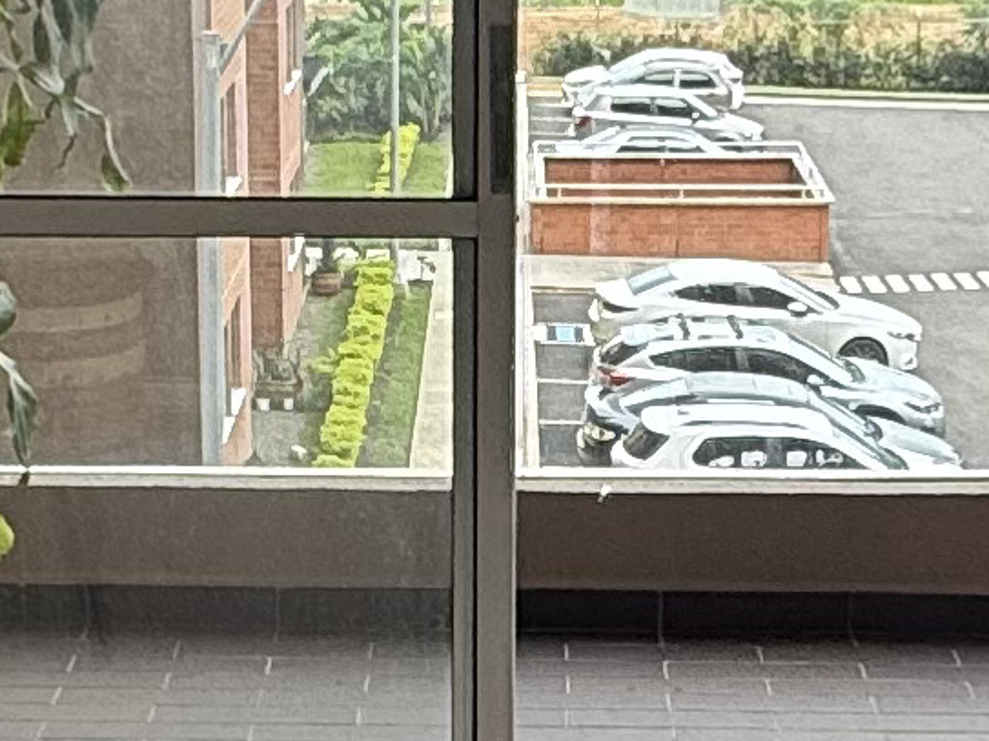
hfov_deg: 18.9
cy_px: 431
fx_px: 2971
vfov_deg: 14.2
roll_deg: -0.9
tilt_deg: -13.4
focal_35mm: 104
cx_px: 483
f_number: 2.2
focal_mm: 2.22
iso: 64
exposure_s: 1/290
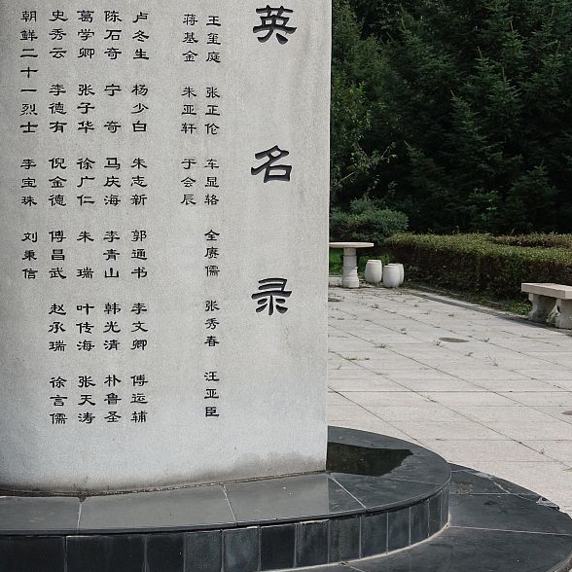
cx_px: 38
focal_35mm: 59
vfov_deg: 29.0
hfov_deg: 27.8
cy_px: 218
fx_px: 1103
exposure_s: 1/200
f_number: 4
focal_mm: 12.48
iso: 125
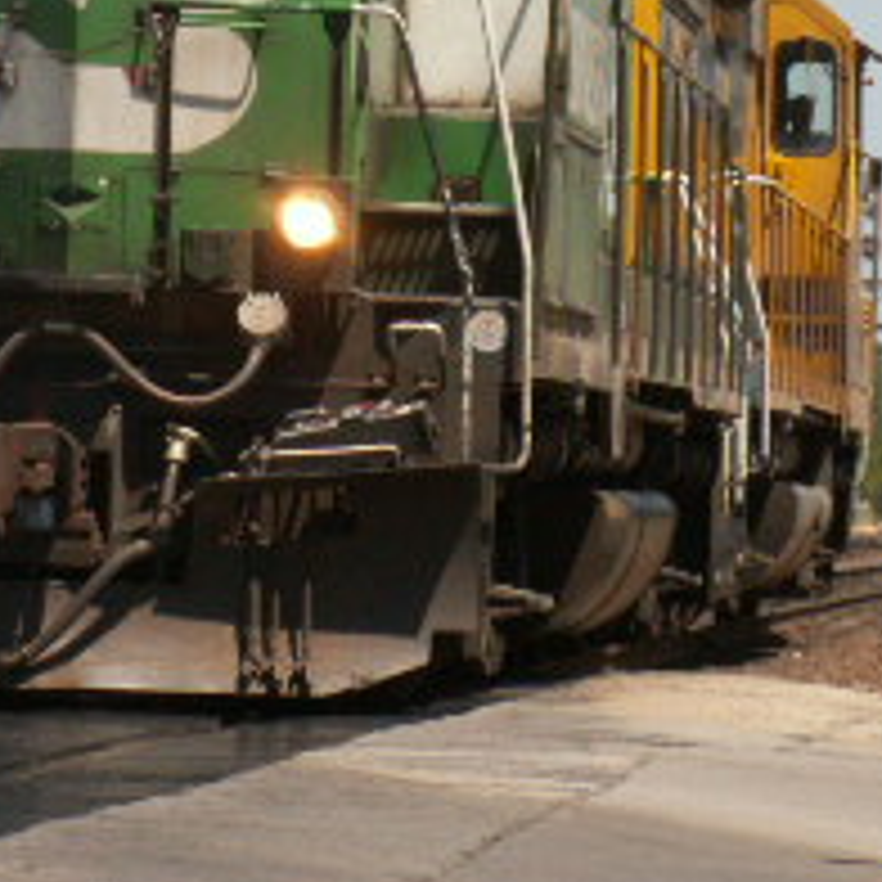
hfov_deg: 5.7
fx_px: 8907
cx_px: 302
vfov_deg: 5.7
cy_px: 86
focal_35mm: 309
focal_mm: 17.43
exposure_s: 1/320
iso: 50
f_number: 5.6
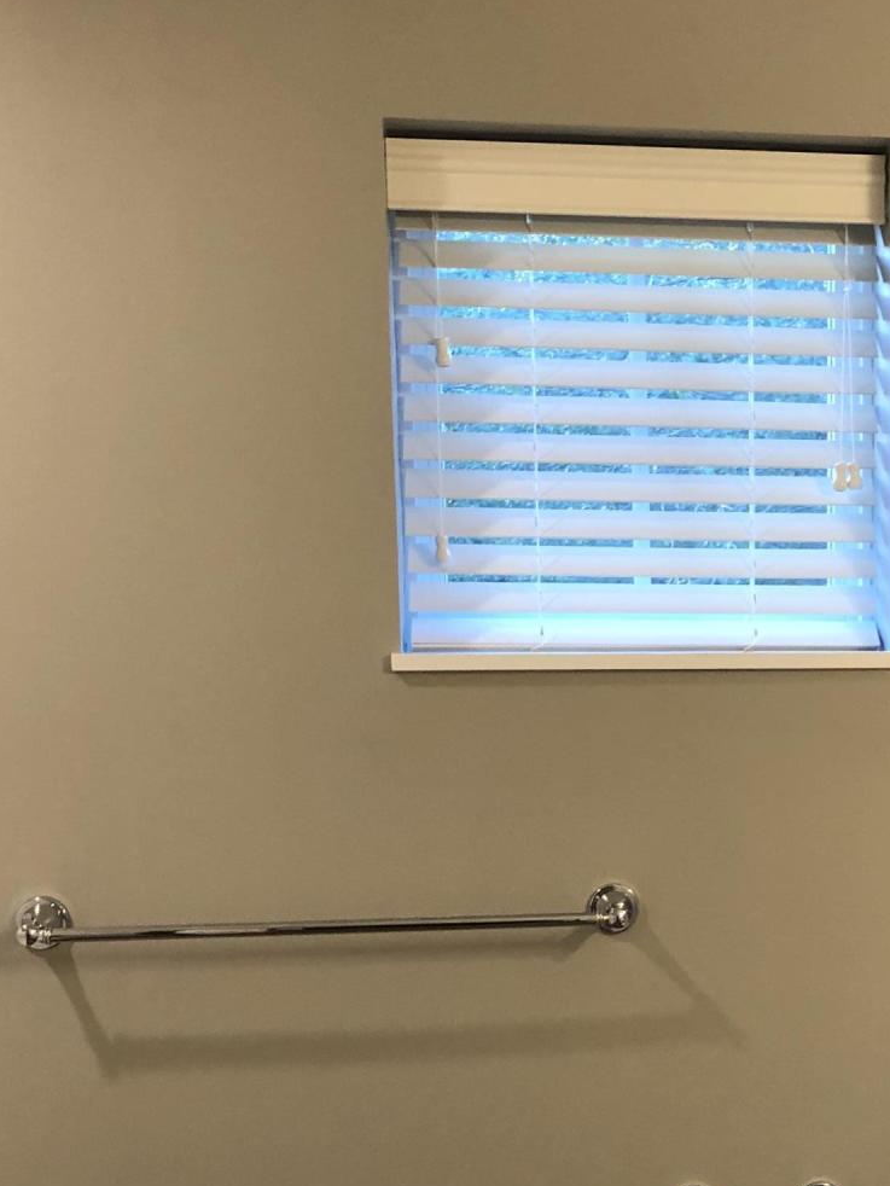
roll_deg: -0.6
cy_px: 903
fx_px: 1953
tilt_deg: -7.0
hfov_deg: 24.8
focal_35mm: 57
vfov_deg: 33.1
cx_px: 821
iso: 40
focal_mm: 3.99
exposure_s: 1/15
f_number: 1.8
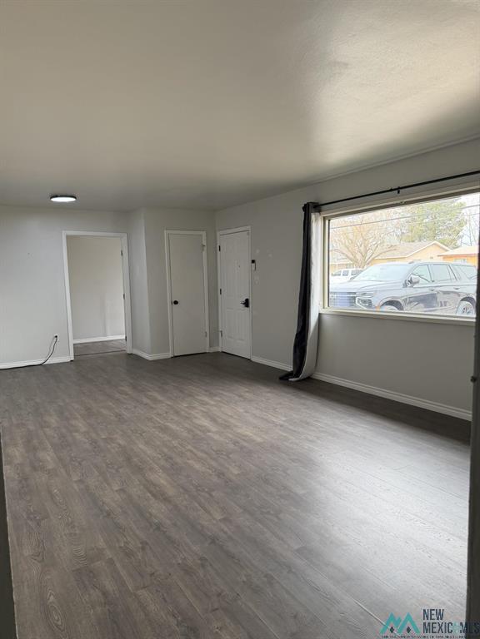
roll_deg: +1.4
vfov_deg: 71.6
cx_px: 240
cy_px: 320
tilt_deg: -6.0
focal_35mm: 24
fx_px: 444
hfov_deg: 56.8
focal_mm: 6.76
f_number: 1.78
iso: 160
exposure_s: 1/219
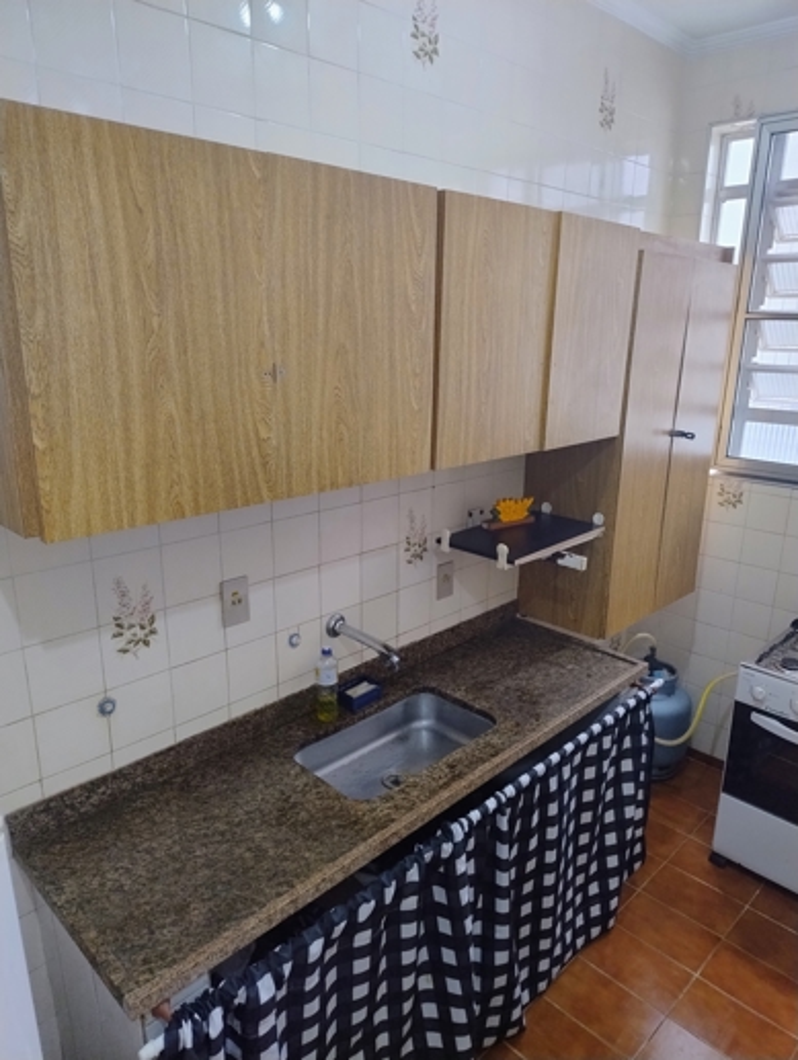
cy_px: 530
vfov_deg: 71.5
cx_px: 399
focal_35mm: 24
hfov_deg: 56.9
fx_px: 736
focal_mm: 5.56
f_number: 1.8
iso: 559
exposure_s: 1/60
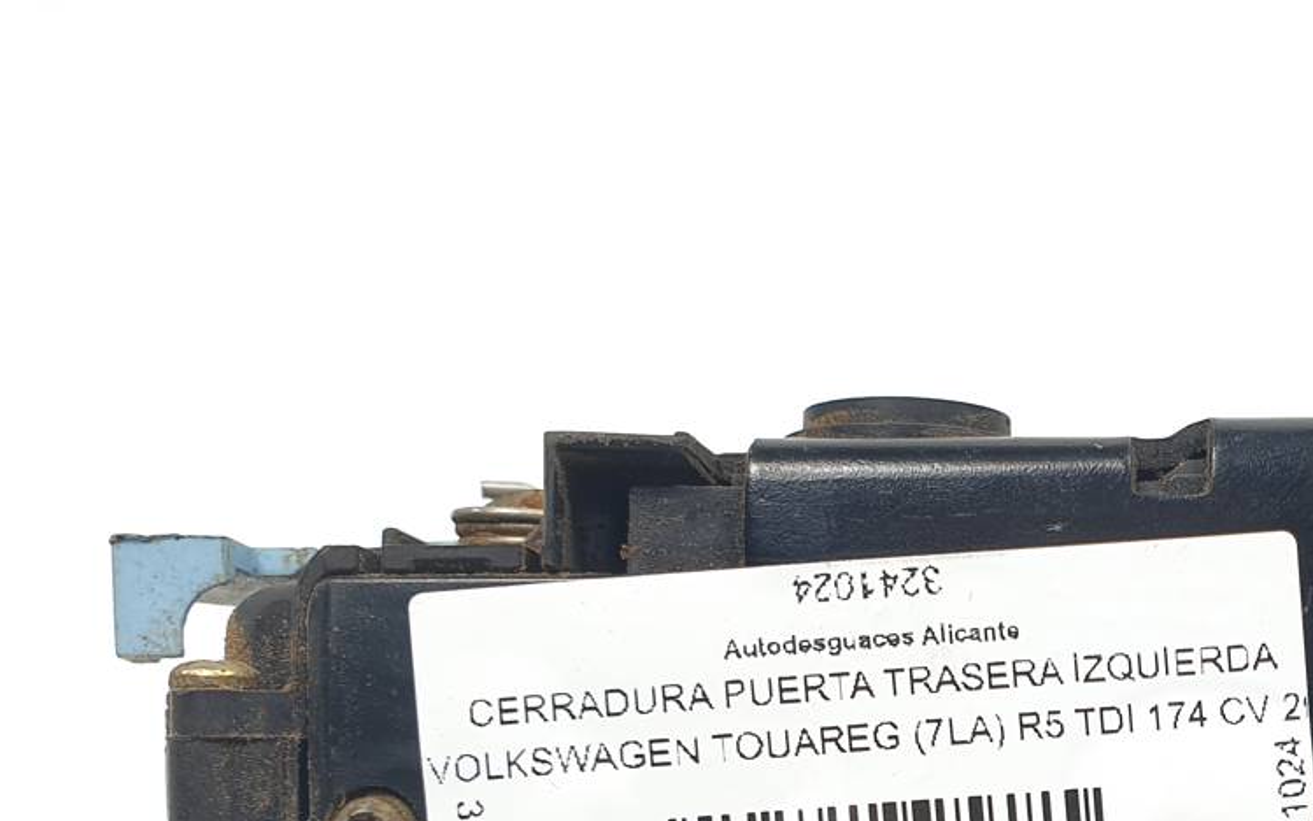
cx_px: 1243
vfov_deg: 22.8
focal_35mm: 53
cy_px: 932
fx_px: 1896
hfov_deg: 35.4
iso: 50
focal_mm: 4.3
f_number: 2.4
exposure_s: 1/135
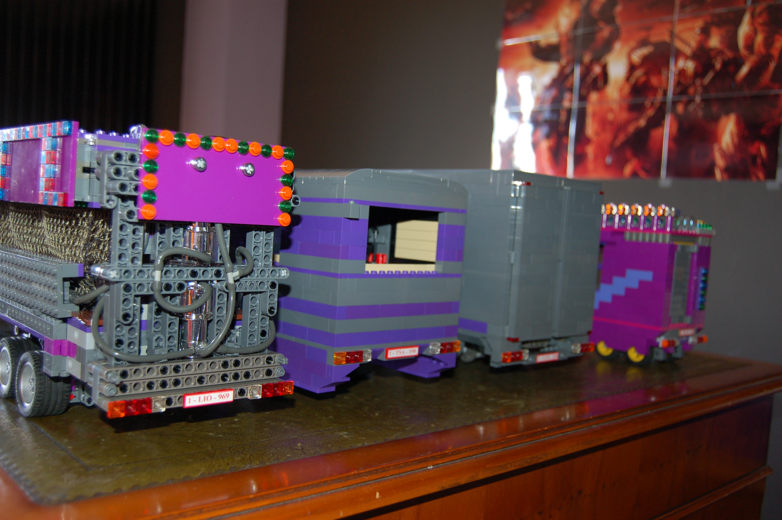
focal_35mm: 34
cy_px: 260
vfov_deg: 38.3
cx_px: 391
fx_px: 749
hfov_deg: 55.1
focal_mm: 23
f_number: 3.8
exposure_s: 1/60
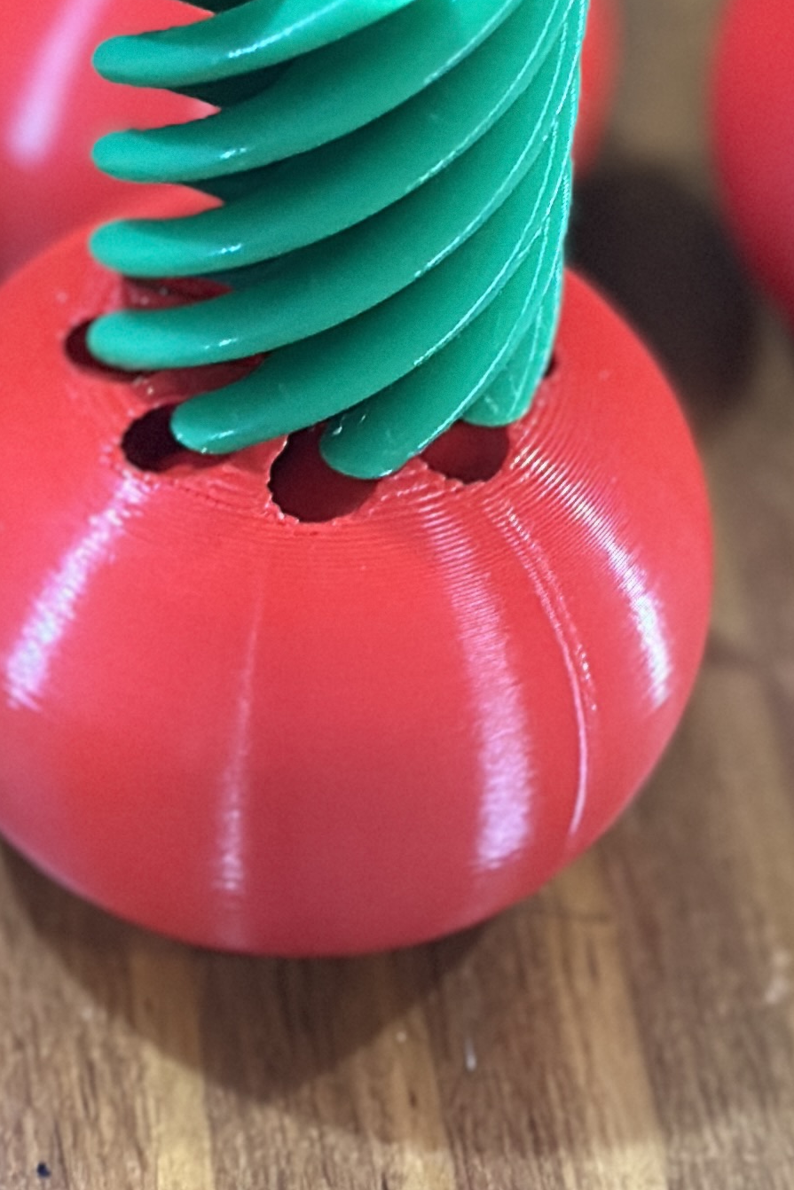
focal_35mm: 150
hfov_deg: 9.1
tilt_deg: -35.9
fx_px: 4961
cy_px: 2
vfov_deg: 13.5
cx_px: 229
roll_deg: -3.9
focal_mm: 6.86
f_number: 1.78
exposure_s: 1/33
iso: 800
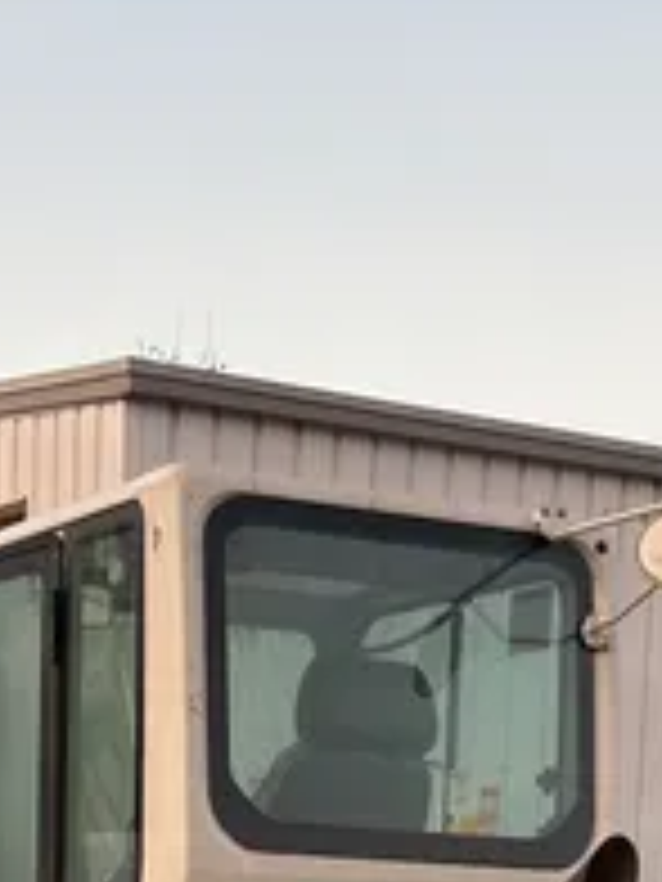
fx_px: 2473
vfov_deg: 18.1
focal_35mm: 97
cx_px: 347
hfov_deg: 15.2
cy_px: 1312
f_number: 1.6
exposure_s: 1/121
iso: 50
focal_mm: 5.96
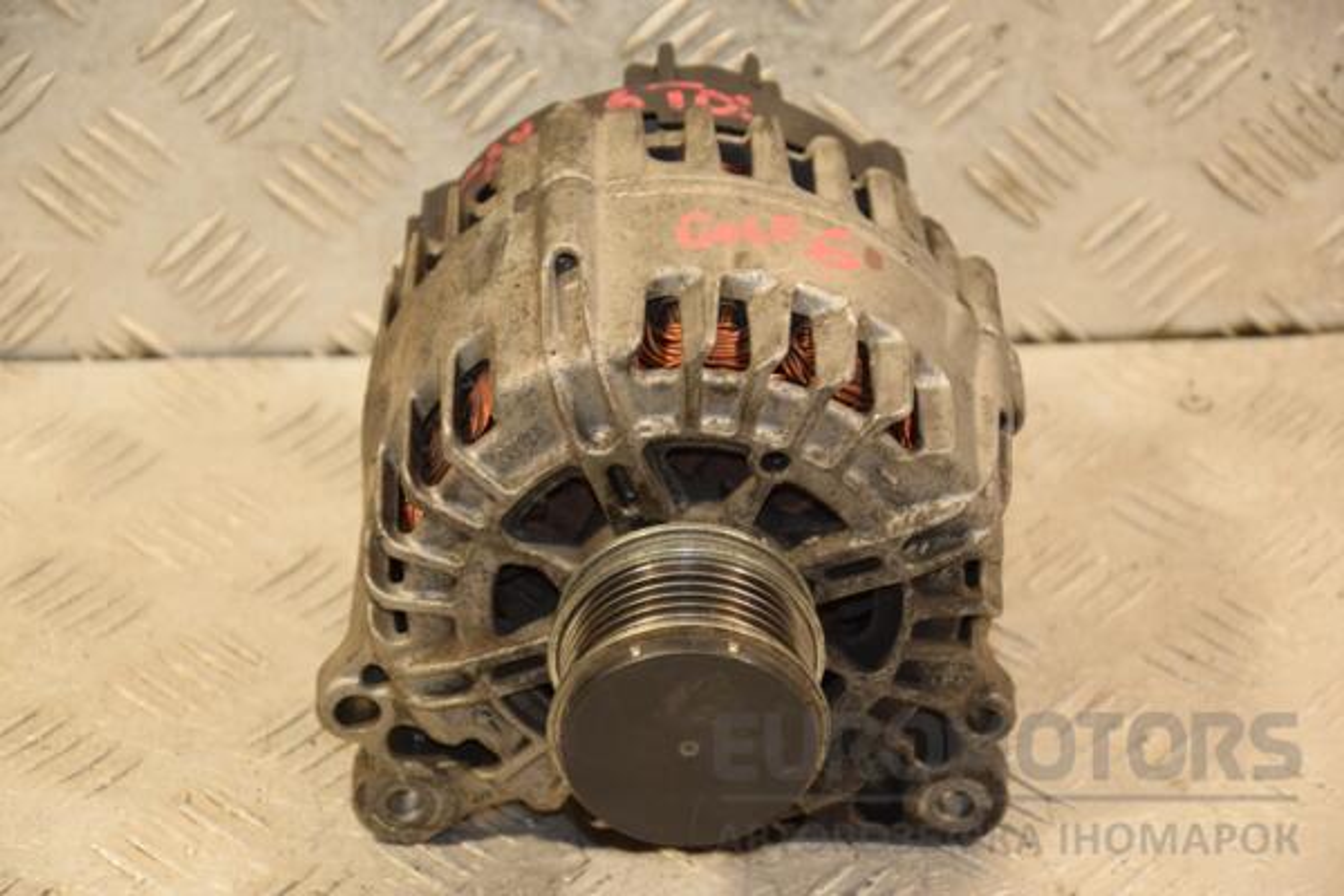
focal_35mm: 128
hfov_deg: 16.1
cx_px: 672
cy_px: 448
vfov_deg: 10.8
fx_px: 4760
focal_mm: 85
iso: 800
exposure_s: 1/125
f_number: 5.6
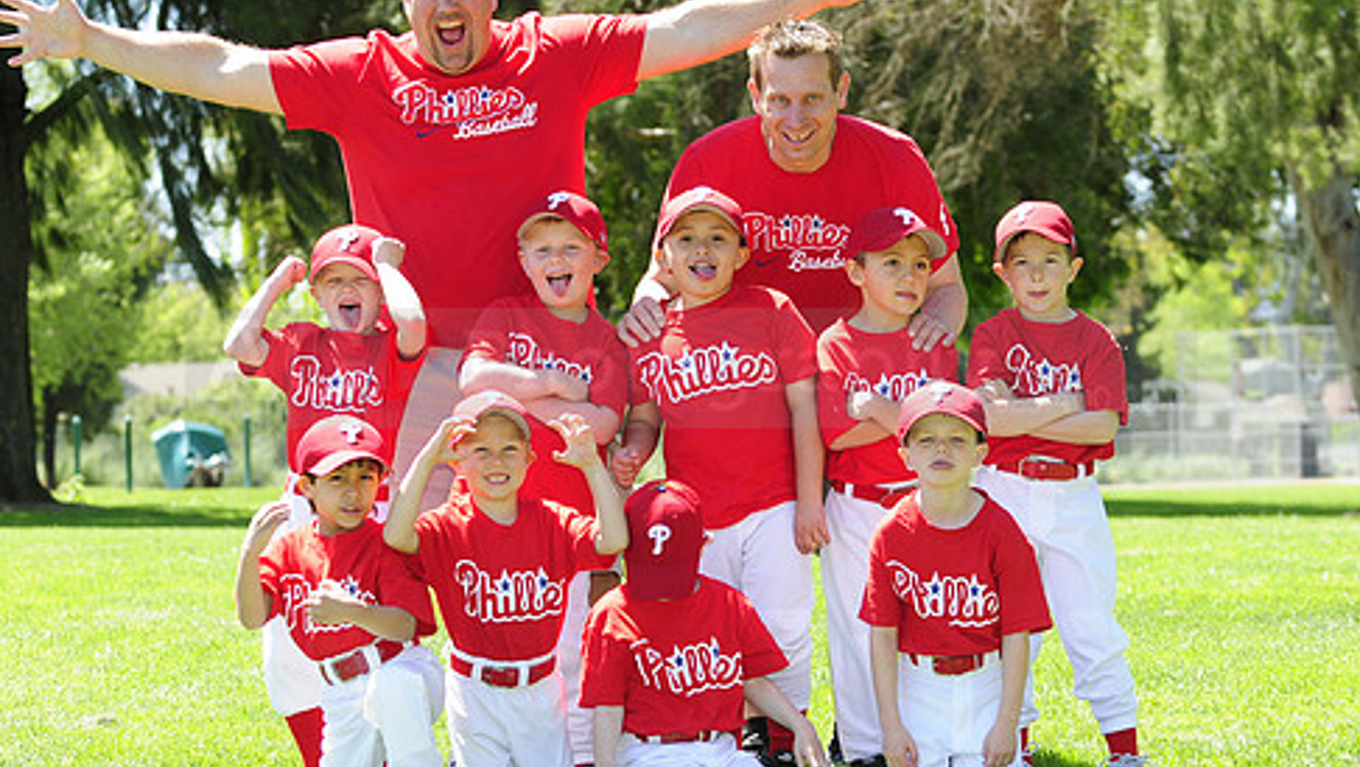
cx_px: 655
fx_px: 4727
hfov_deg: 16.4
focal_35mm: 131
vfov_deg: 9.3
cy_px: 346
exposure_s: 1/400
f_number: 4.5
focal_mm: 70
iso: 200
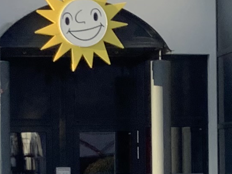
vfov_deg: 8.0
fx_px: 1240
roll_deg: +1.4
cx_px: 151
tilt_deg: +0.4
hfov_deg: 10.7
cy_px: 179
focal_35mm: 185
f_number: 2.4
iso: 25
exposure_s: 1/290
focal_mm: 3.3
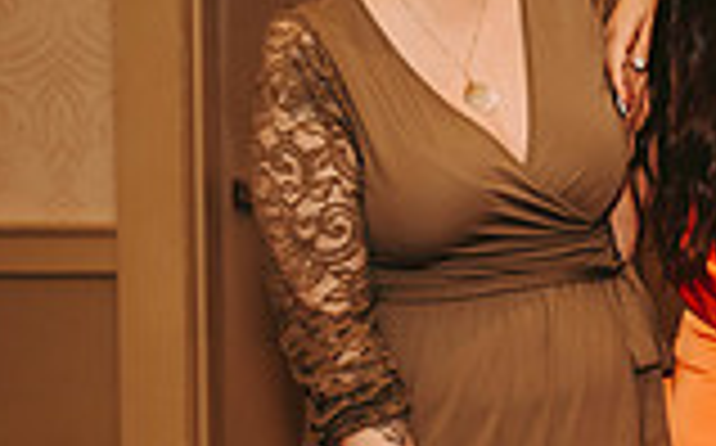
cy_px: 137
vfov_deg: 7.3
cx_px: 1243
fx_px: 3489
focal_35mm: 179
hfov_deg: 11.0
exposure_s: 1/60
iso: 500
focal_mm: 48
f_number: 2.8
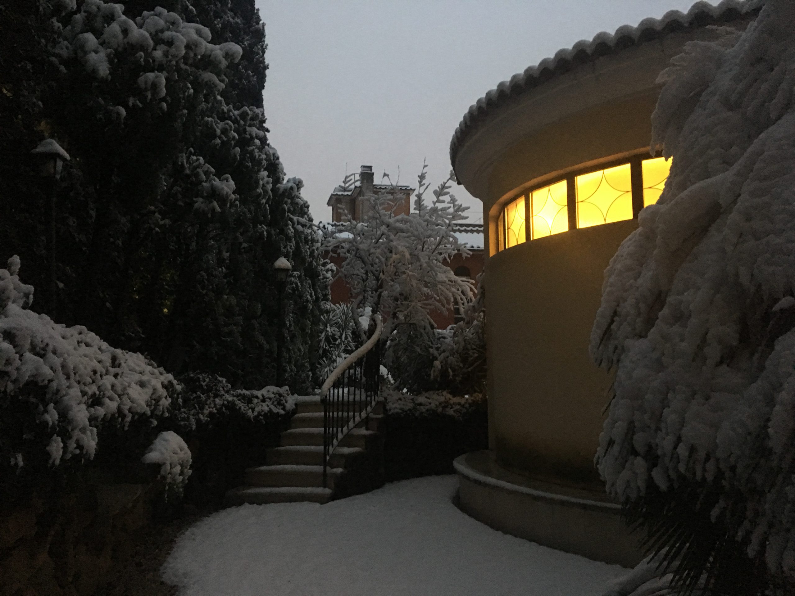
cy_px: 298
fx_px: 666
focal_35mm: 29
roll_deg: +0.3
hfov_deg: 61.7
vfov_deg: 48.2
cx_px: 398
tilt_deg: +6.3
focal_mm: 4.15
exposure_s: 1/17
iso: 500
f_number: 2.2
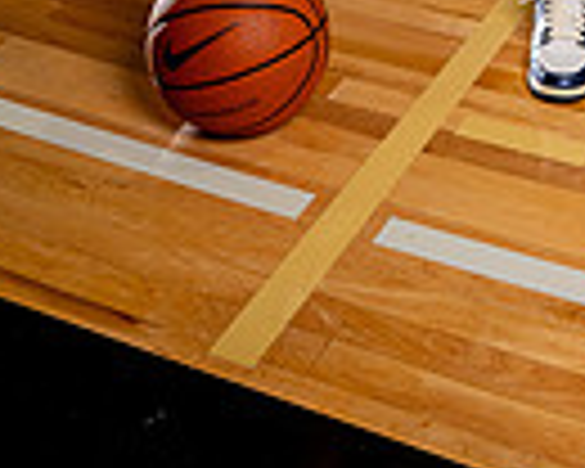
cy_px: -513
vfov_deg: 15.2
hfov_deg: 23.9
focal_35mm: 78
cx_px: 500
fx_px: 1350
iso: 640
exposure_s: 1/200
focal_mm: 24
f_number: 7.1
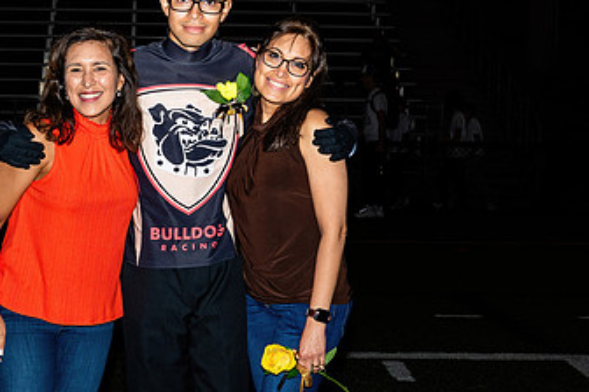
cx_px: 218
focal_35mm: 106
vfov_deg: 12.9
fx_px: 1734
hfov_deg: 19.2
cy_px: 280
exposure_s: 1/200
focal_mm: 34
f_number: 5
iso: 320
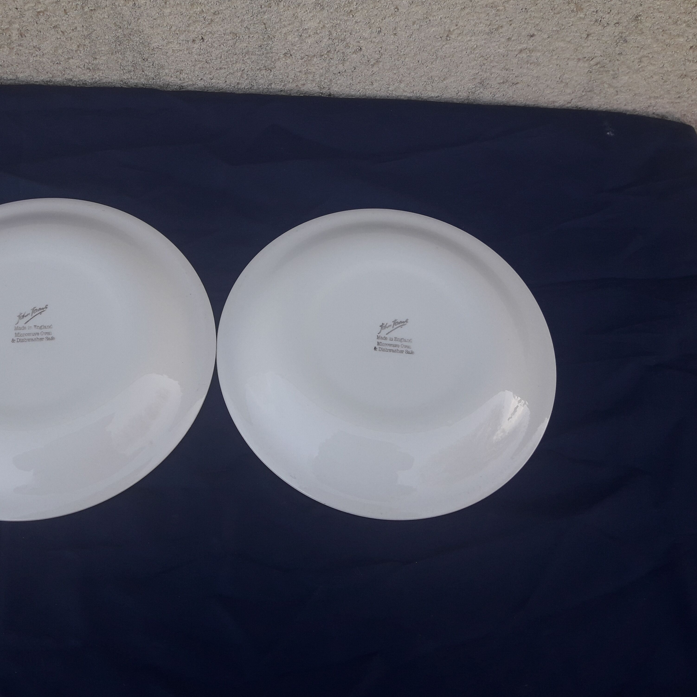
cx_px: 267
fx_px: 775
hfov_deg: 48.1
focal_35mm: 34
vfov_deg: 48.4
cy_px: 353
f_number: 1.9
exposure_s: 1/238
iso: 40
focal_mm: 3.7
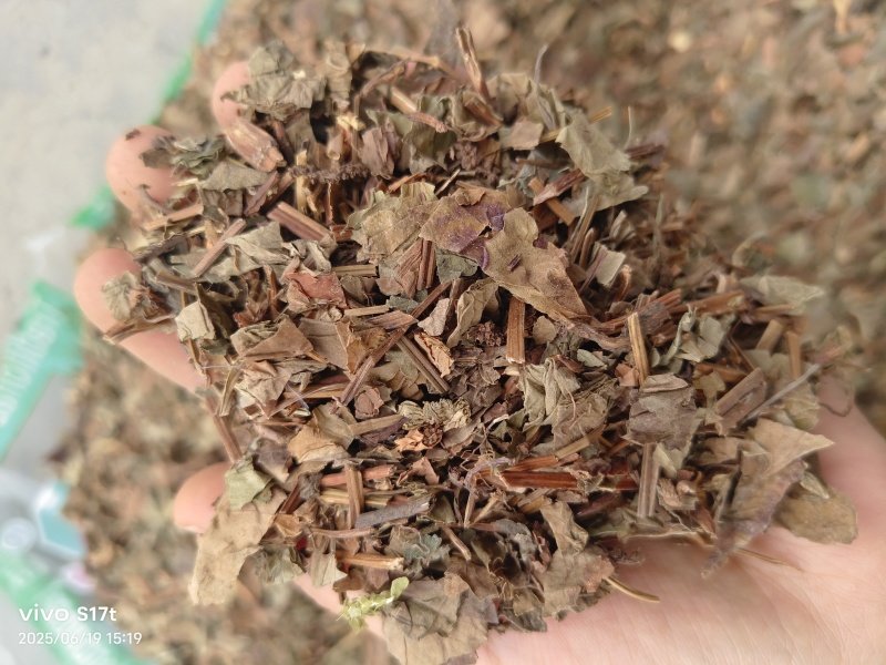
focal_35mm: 23
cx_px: 443
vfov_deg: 58.9
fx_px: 589
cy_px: 332
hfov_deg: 73.9
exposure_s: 1/538
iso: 50
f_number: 1.88
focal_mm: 5.5
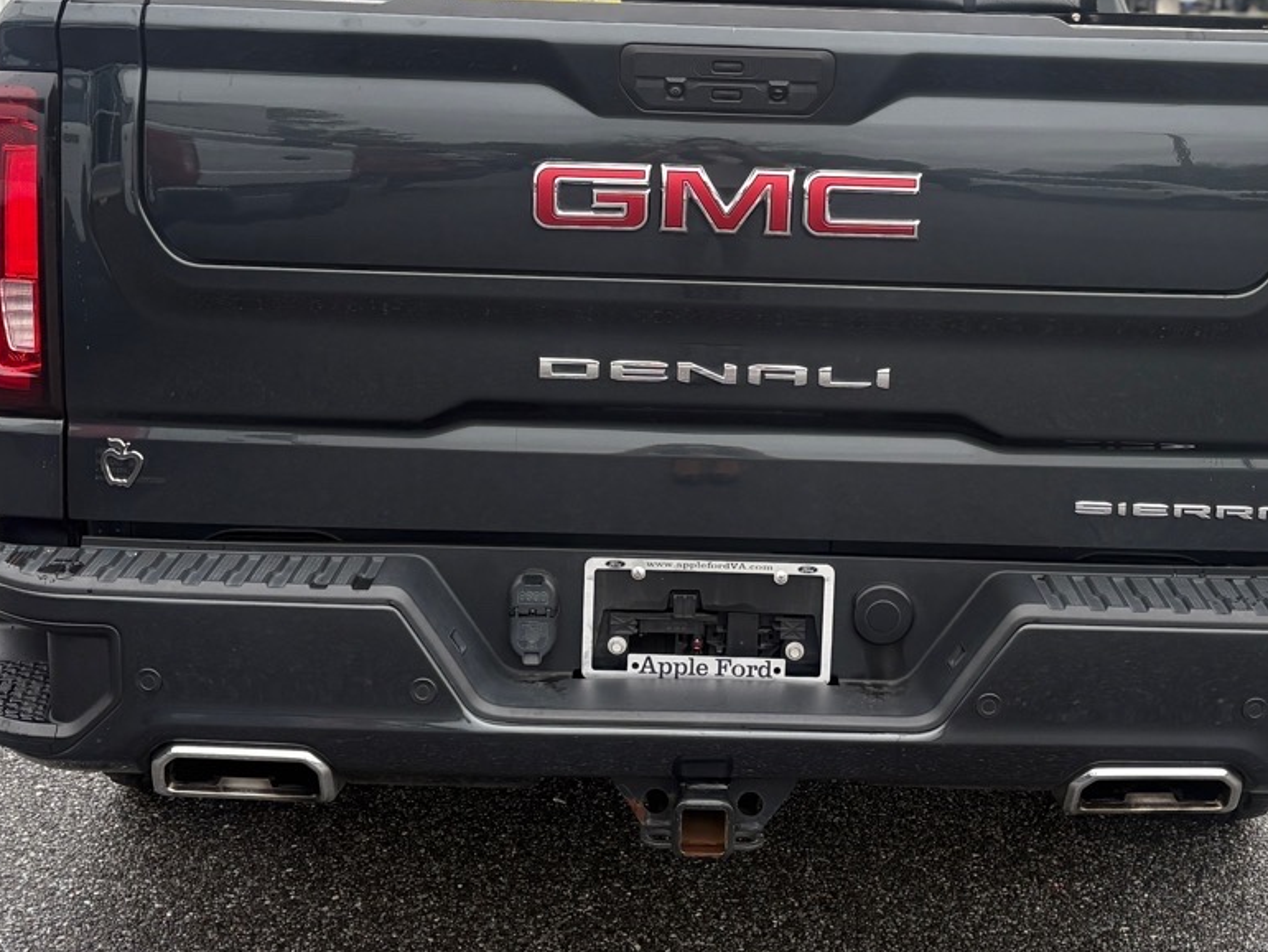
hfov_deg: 35.5
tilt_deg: -6.2
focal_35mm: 54
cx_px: 730
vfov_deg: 26.5
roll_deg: +1.3
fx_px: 1979
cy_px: 191
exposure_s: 1/242
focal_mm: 5.96
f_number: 1.6
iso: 100
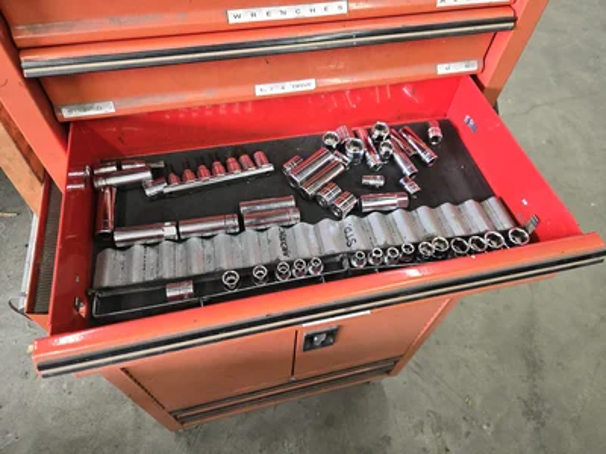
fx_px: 403
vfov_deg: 58.9
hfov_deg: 73.9
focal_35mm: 23
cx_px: 303
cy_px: 227
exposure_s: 1/120
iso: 250
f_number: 1.8
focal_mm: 5.4
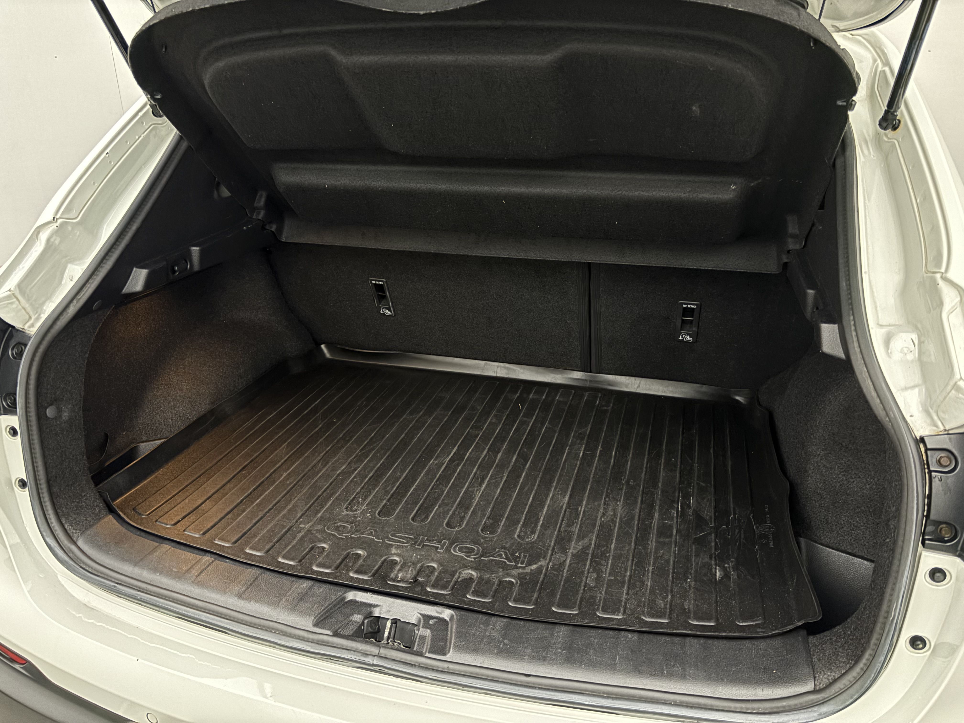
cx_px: 482
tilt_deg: -23.1
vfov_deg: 53.1
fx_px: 724
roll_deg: +0.4
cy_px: 362
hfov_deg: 67.3
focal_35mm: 26
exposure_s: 1/40
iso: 1600
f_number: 1.6
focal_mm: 5.96
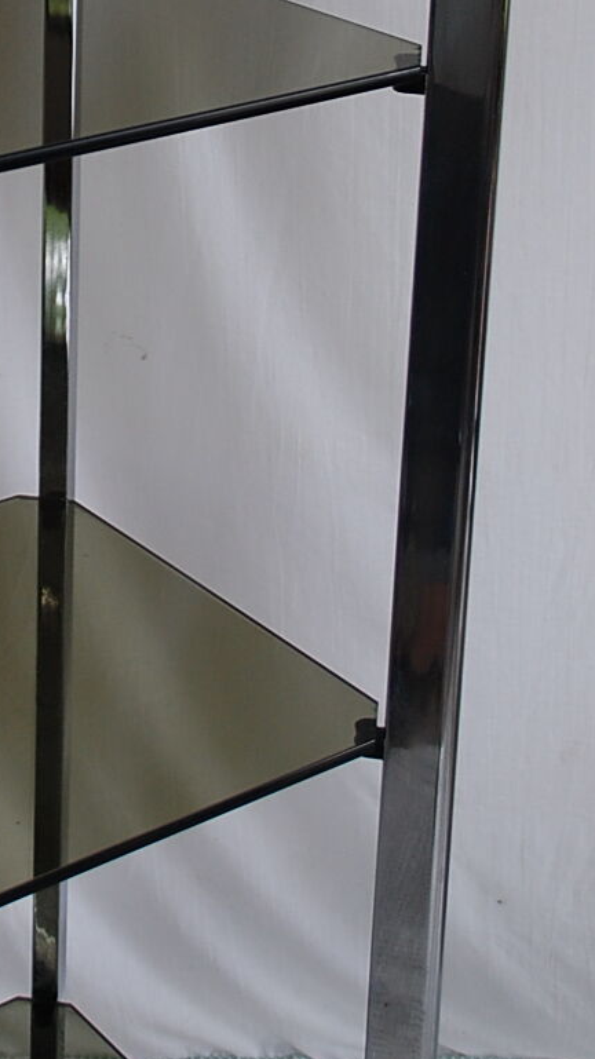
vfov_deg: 23.9
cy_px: 65
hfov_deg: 13.8
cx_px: -4
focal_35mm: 86
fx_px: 2415
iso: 400
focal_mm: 28
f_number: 4
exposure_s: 1/60
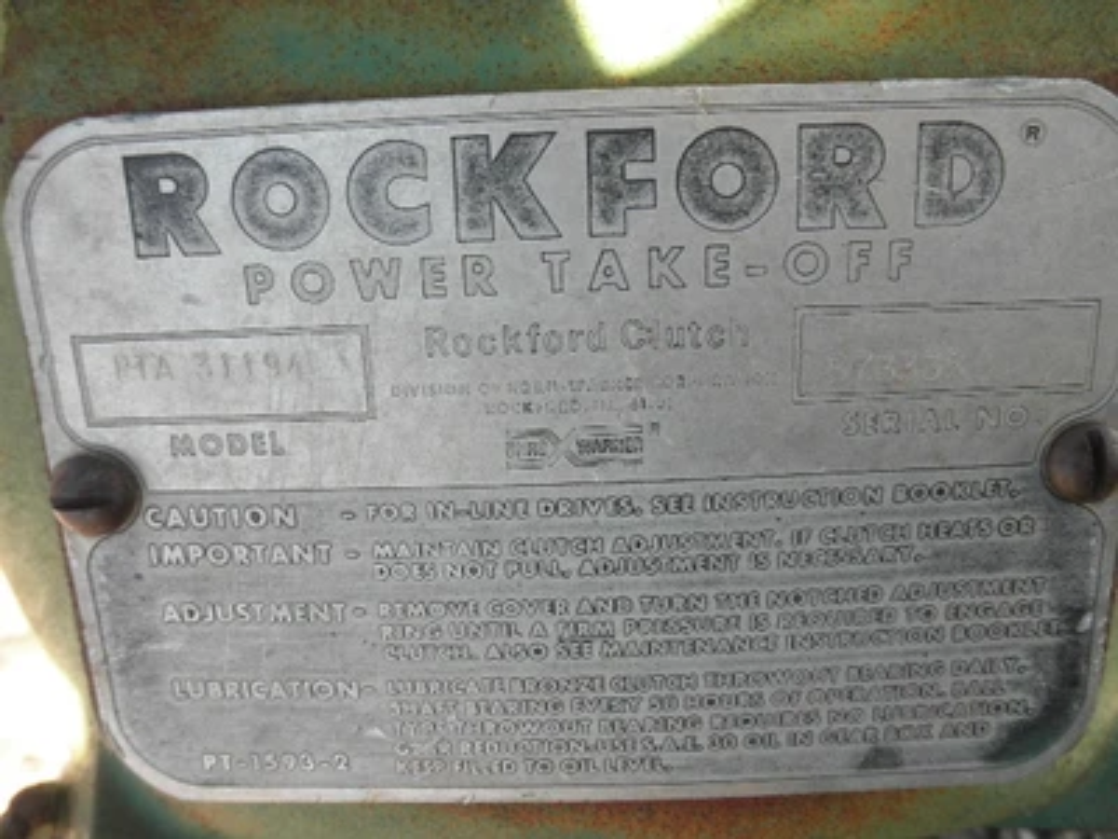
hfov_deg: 63.4
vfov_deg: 49.7
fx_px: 904
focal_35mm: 28
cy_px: 420
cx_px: 559
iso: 64
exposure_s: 1/160
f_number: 3
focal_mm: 5
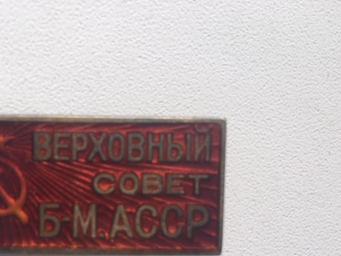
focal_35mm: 49
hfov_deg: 38.0
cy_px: 213
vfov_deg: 28.9
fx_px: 483
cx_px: 88
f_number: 2.2
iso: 25
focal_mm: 4.15
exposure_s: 1/109
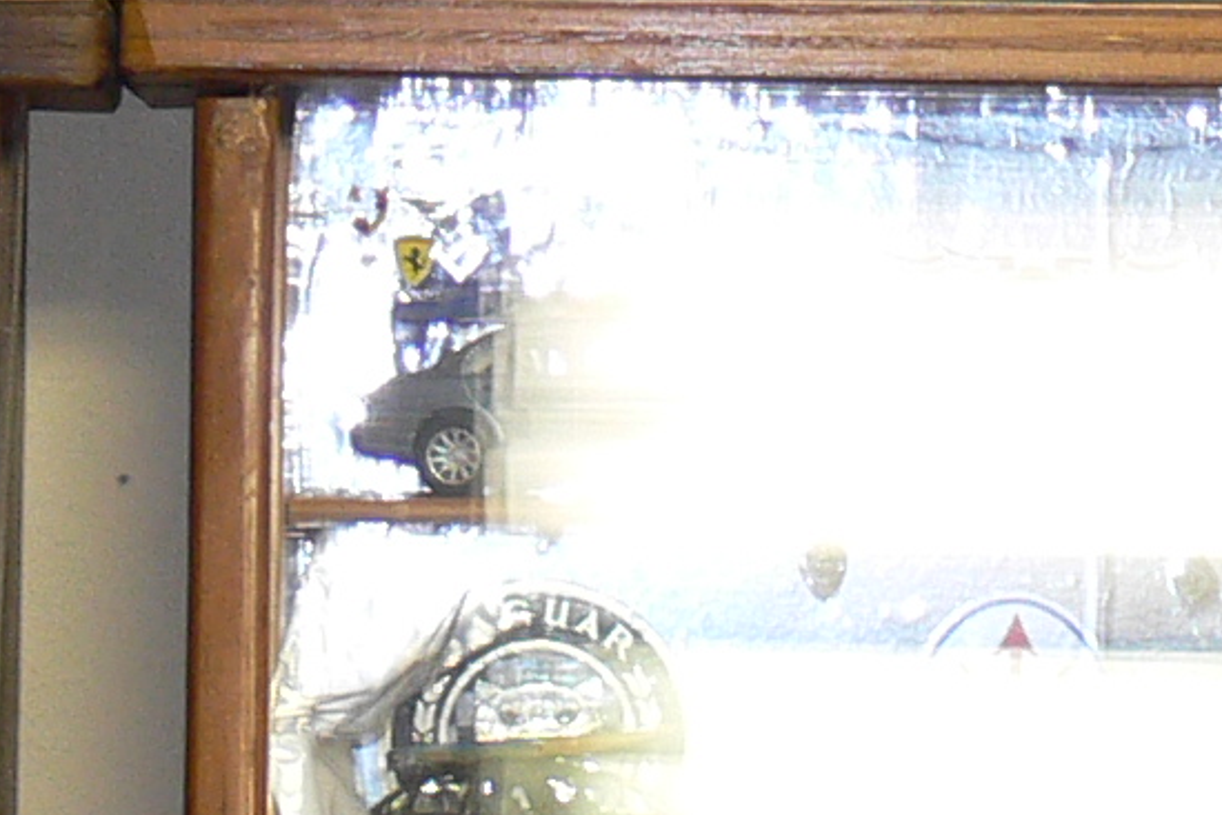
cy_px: 475
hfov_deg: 9.5
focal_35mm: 216
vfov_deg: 6.4
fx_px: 7333
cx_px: 773
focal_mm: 7.4
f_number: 2.8
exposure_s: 1/30
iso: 100
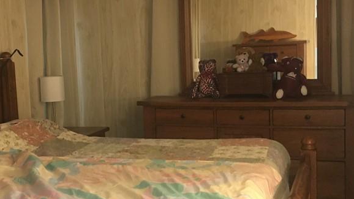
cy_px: 107
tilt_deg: -7.2
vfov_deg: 21.4
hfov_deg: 36.5
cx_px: 97
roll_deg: +3.2
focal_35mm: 56
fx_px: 526
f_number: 2.2
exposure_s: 1/15
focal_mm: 4.15
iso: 200
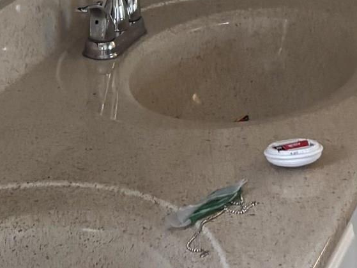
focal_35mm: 143
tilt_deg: -11.6
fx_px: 1474
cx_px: 241
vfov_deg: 9.9
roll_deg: +0.9
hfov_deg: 13.8
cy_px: -178
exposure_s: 1/60
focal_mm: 5.96
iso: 400
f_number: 1.6
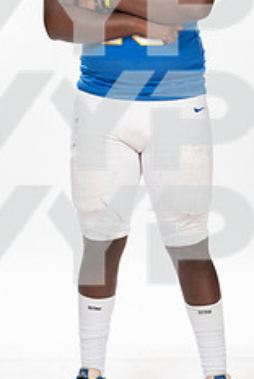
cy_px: 122
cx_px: 132
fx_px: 1118
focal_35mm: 106
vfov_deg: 19.2
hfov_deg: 13.0
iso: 800
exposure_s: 1/320
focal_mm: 55
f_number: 7.1
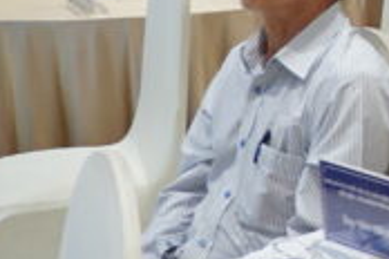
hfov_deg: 9.5
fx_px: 1922
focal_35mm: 178
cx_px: 1089
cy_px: -131
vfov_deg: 7.6
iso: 200
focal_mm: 20.1
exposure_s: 1/60
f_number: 2.8
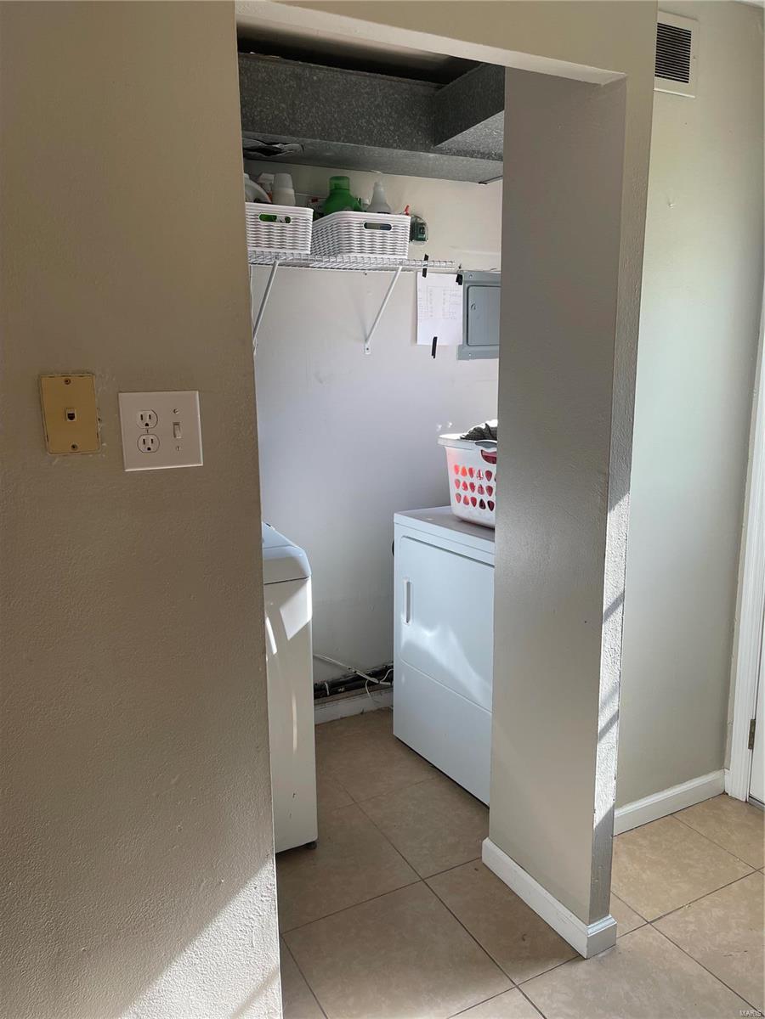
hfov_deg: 54.9
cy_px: 510
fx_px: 737
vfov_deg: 69.4
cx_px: 382
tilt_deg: -12.8
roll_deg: +0.5
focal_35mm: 25
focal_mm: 5.1
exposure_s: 1/175
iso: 32
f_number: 1.6
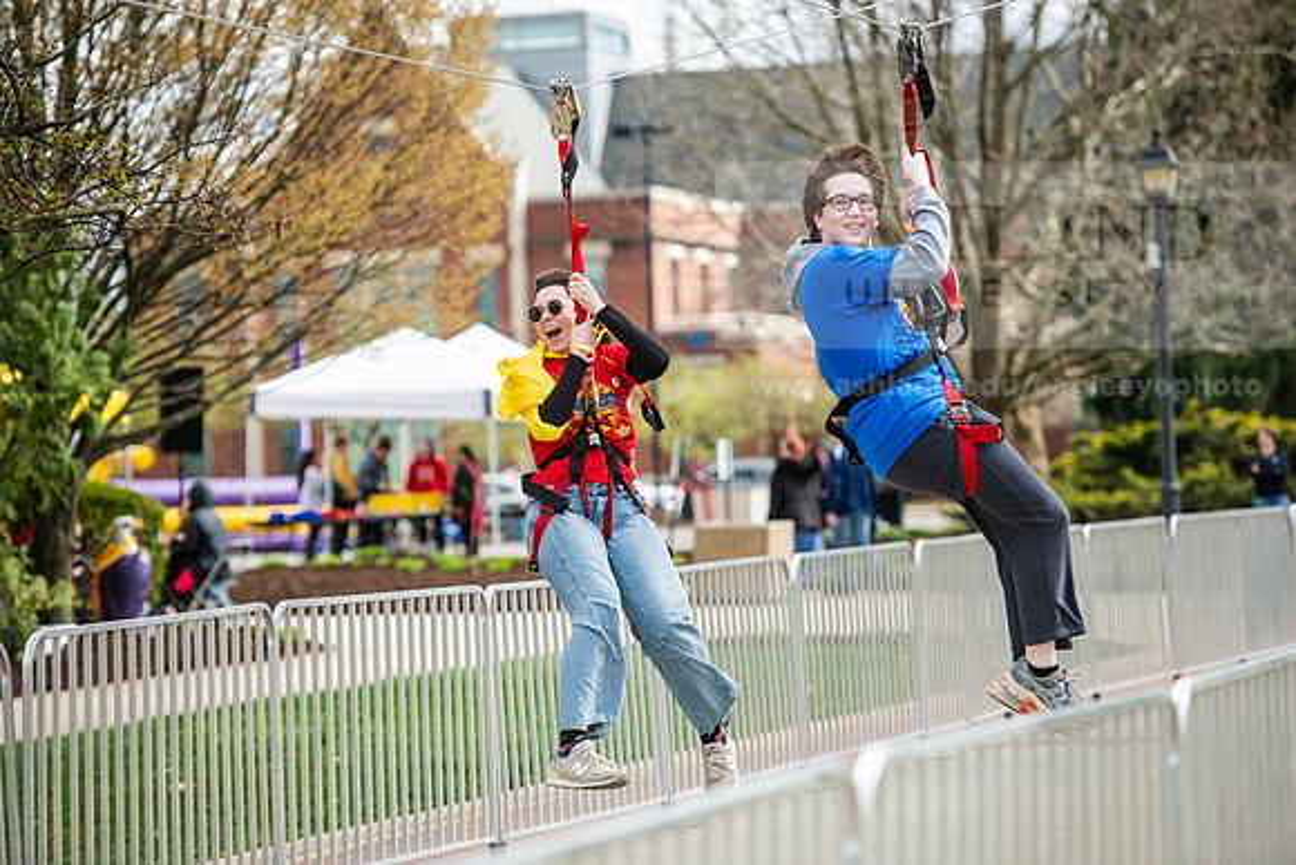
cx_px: 648
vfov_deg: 9.5
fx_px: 5221
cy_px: 432
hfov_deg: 14.2
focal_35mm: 145
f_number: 3.5
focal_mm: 145
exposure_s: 1/1000
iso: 200
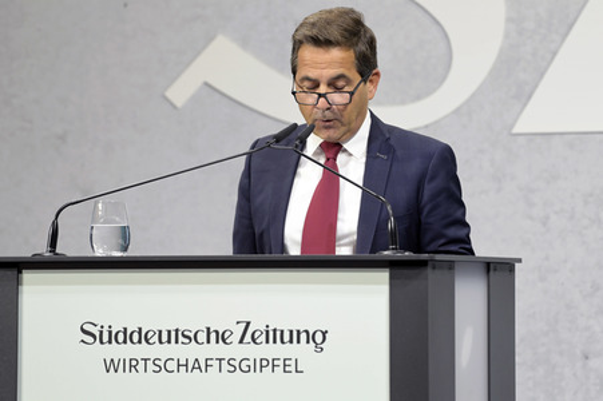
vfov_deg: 5.3
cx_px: 302
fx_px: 4352
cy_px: 200
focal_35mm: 260
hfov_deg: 7.9
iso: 4000
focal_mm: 260
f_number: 5.6
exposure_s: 1/500
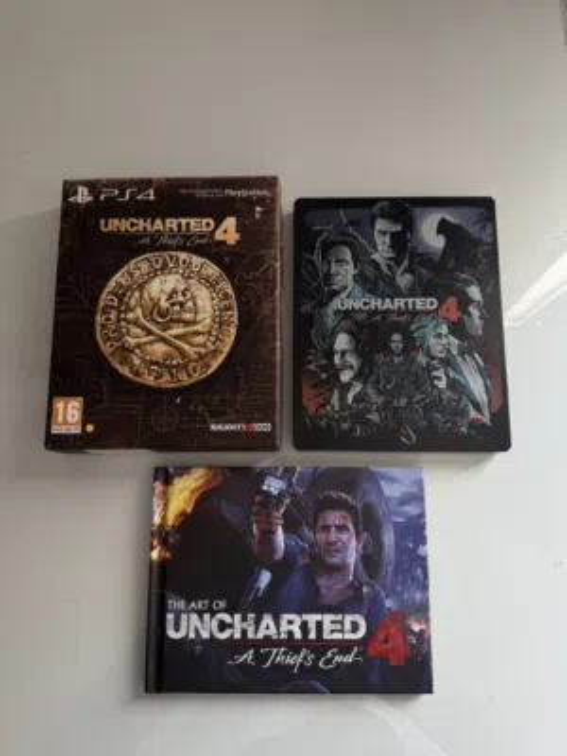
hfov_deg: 56.8
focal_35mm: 24
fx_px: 524
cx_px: 284
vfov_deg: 71.6
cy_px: 378
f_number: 1.78
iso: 80
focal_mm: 6.76
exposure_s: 1/121
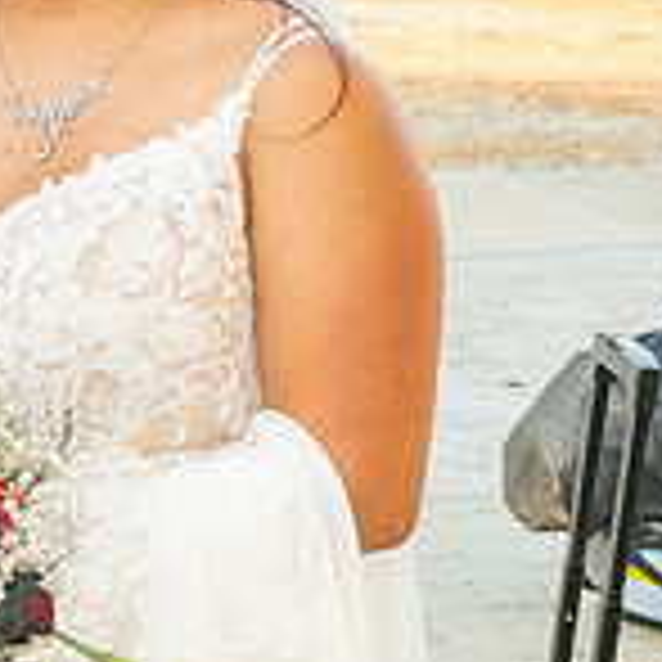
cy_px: 393
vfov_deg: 12.0
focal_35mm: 145
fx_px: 3137
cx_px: -621
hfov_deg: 11.0
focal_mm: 28
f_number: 5.6
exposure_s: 1/200
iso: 500
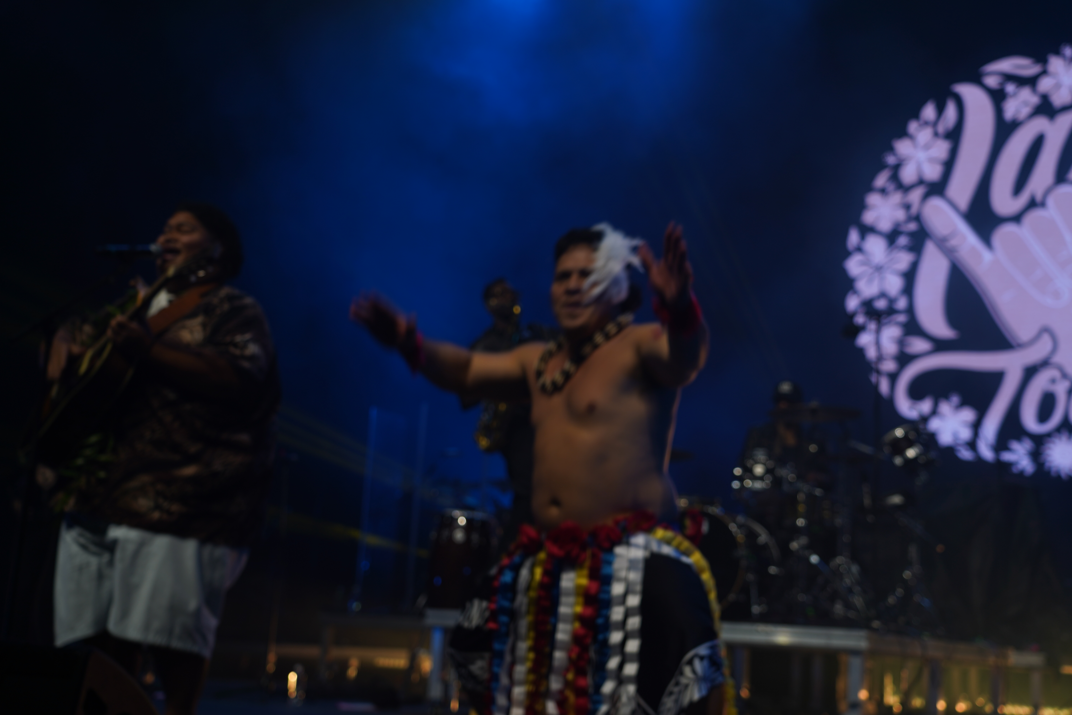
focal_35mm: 49
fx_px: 1459
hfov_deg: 40.3
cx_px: 536
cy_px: 358
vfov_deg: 27.5
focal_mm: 49
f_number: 4.5
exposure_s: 1/60
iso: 100
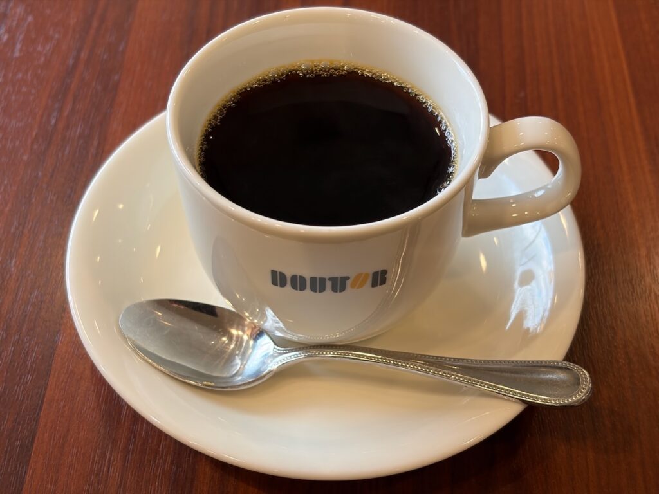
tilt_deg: -51.9
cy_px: 247
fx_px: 990
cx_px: 330
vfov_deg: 28.0
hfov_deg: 36.8
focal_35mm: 52
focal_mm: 5.96
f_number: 1.6
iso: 50
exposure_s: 1/97
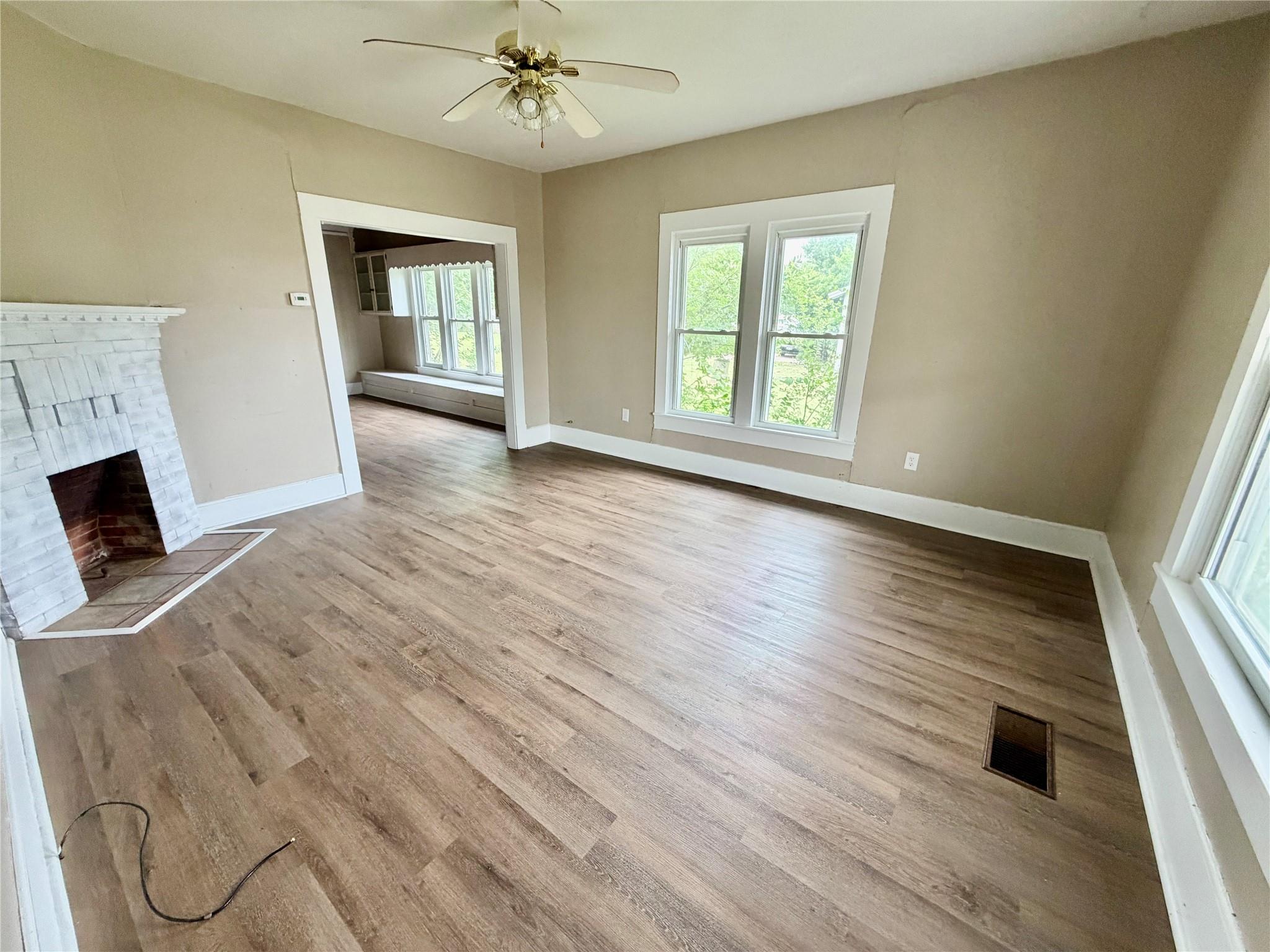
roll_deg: -1.0
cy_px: 476
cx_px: 635
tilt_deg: -17.4
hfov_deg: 102.1
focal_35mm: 14
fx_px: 514
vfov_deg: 85.7
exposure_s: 1/97
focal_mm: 2.22
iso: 320
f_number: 2.2
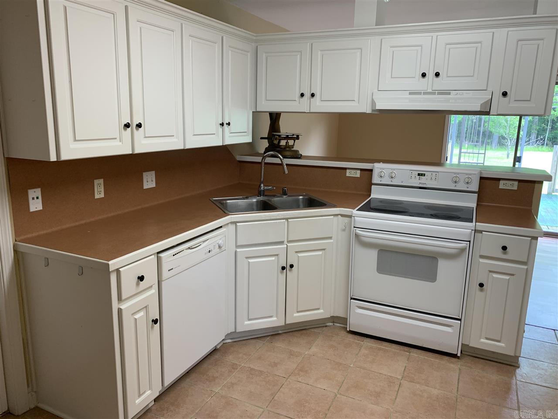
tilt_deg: -13.3
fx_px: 419
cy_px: 210
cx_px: 279
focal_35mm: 26
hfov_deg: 67.3
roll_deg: -1.1
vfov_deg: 53.1
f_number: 1.8
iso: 80
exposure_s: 1/60
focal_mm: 4.25
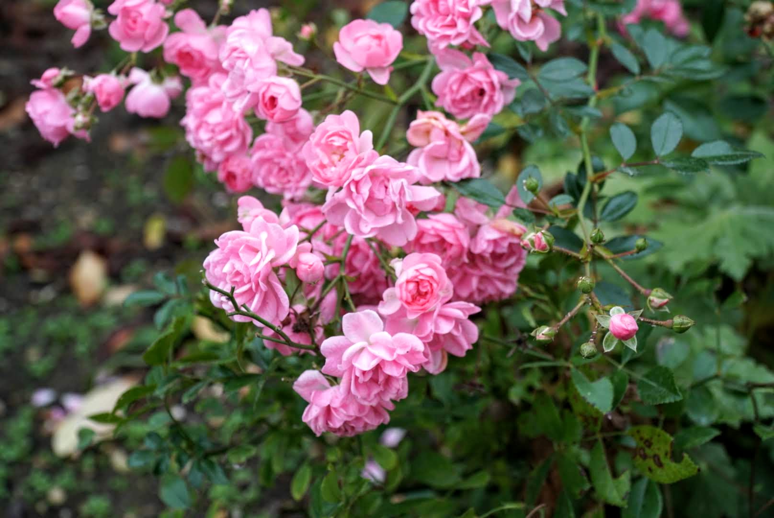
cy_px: 259
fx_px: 1097
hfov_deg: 38.9
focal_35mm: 51
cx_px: 387
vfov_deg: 26.5
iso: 100
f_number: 5
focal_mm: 34
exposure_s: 1/100
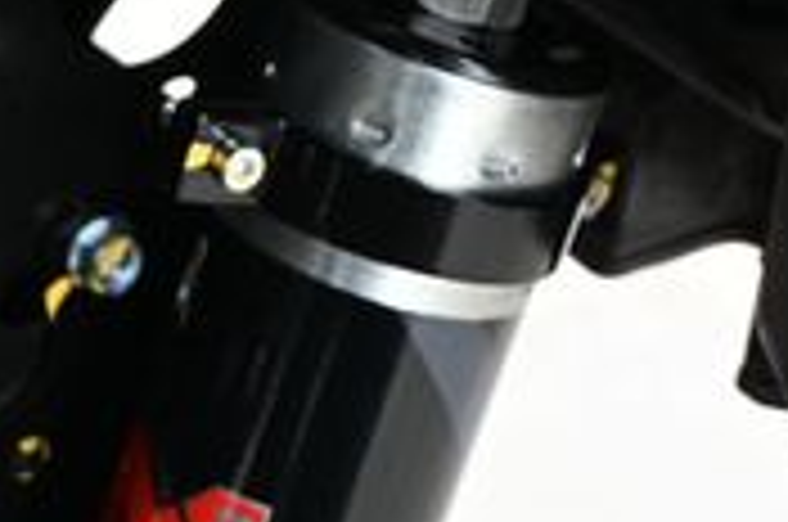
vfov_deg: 7.6
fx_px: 3905
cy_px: 351
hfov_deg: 11.4
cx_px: -9
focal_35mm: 179
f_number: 5
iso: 400
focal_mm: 32.5
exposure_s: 1/250
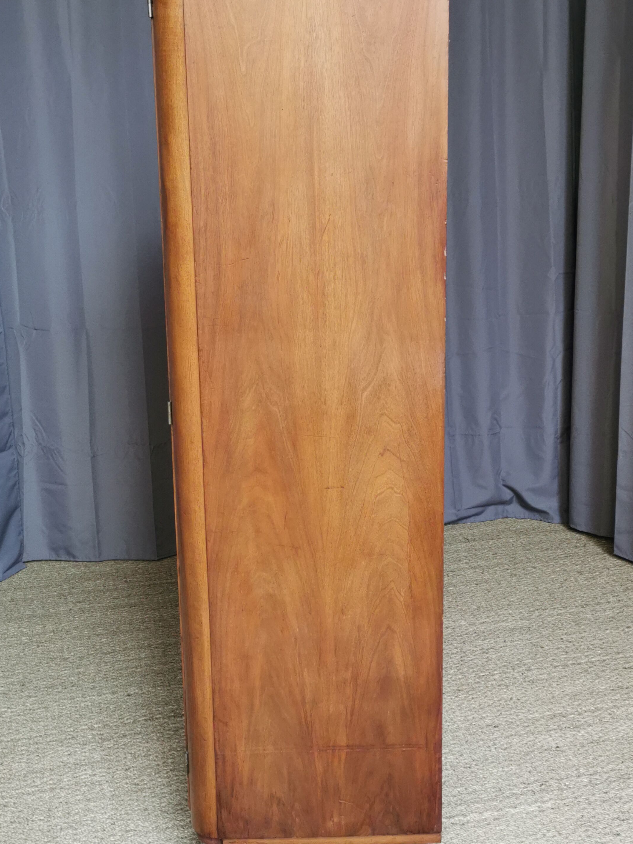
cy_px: 389
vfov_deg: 44.8
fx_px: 1024
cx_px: 324
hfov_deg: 34.4
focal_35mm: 42
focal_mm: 5.58
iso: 160
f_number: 1.8
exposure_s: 1/60
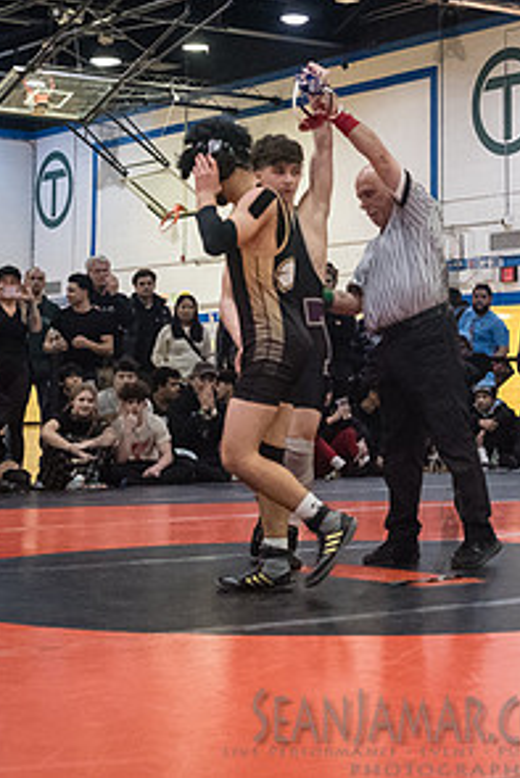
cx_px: 401
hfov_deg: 16.6
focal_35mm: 82
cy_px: 218
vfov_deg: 24.5
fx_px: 1774
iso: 8000
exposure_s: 1/400
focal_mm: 35
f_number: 4
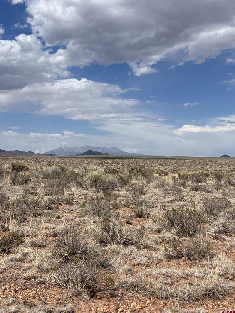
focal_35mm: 53
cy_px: 155
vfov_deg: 36.2
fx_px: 480
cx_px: 119
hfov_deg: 27.5
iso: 40
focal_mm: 5.96
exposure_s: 1/6329
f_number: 1.6
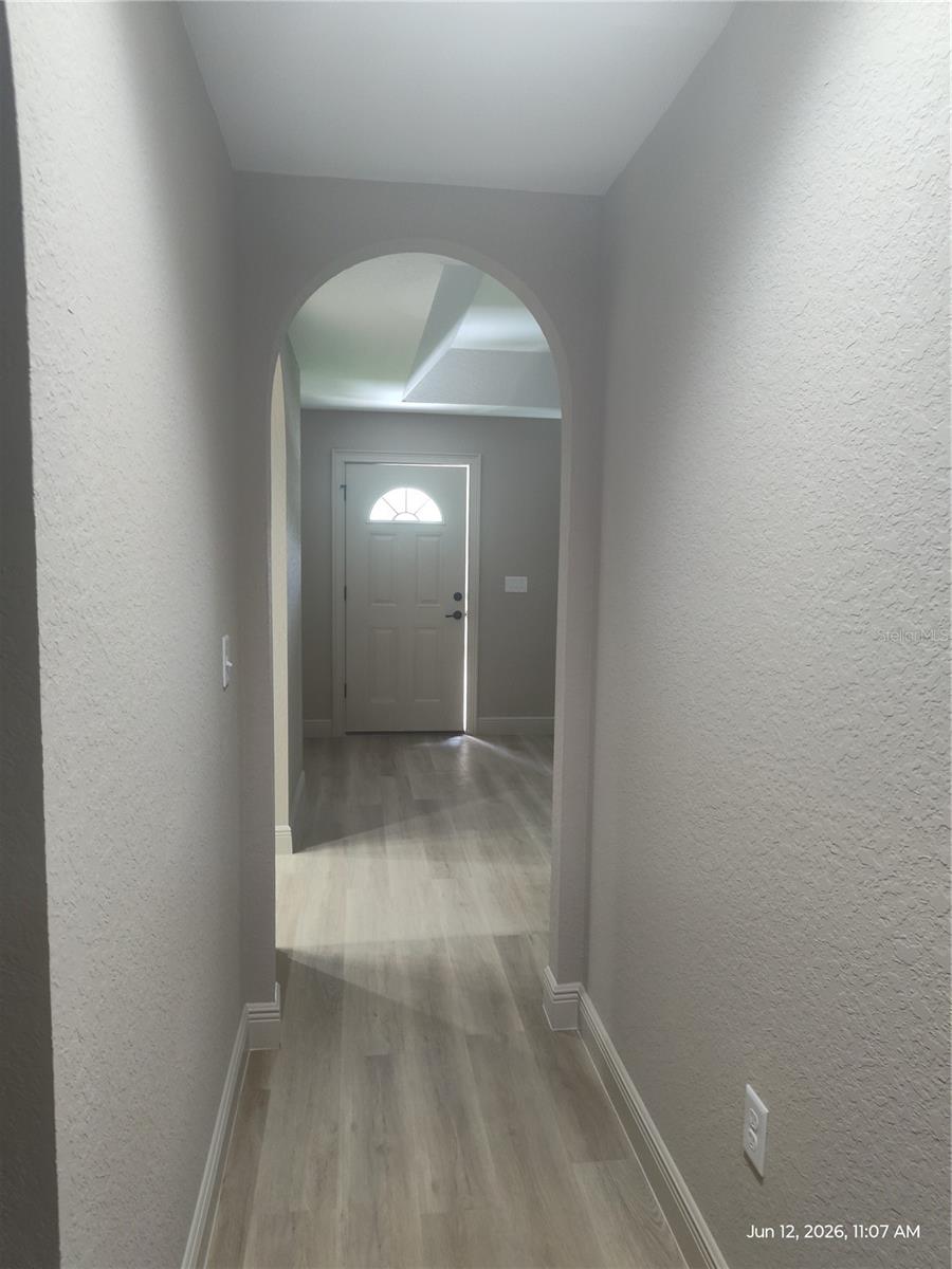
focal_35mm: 23
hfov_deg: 58.9
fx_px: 843
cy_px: 634
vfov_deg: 73.9
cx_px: 476
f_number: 1.8
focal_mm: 5.56
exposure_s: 1/60
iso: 938
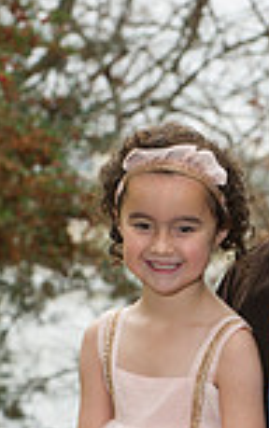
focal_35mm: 389
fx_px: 4550
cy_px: 487
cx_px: 324
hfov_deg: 3.4
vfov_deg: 5.4
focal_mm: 130
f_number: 7.1
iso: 640
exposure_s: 1/250
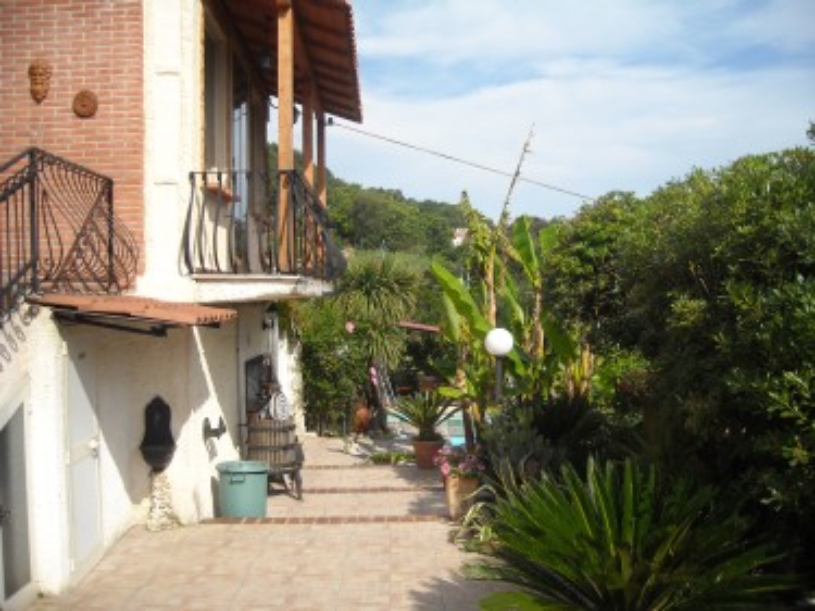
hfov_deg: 52.6
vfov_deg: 40.7
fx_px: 824
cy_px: 306
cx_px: 408
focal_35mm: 35
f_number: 5.6
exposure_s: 1/260
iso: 64
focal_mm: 5.7
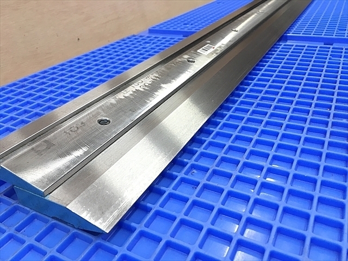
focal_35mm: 29
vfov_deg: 48.2
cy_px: 130
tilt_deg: -31.3
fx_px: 292
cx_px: 174
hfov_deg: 61.7
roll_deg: +5.7
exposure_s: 1/30
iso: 80
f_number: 2.2
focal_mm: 4.15
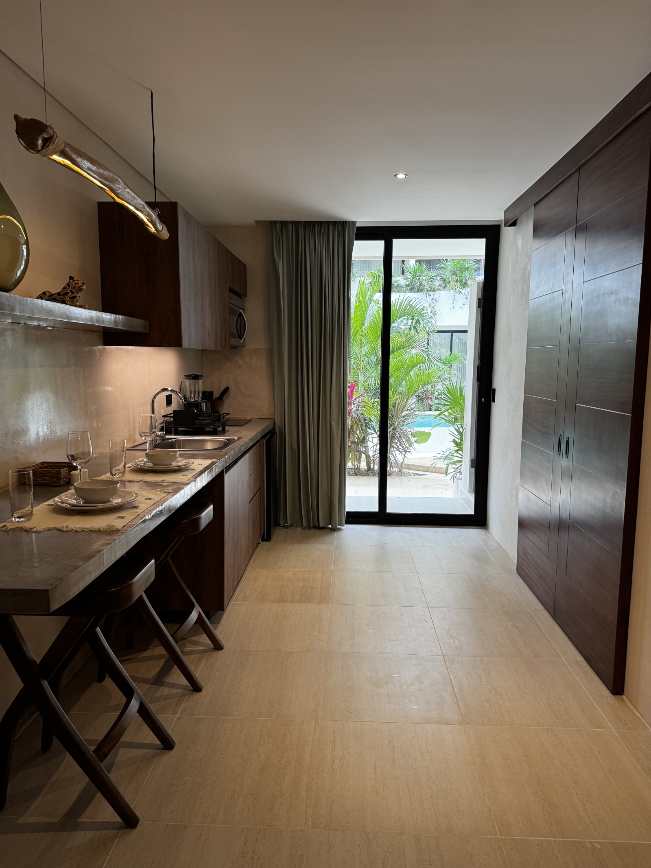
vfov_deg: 71.6
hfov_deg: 56.8
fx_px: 602
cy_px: 434
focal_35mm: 24
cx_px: 326
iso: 125
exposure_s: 1/60
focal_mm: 6.76
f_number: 1.78
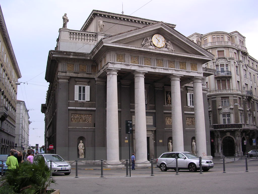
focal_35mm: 38
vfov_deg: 37.7
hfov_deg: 49.0
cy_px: 97
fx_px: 283
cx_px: 129
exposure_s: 1/360
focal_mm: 5.8
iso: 100
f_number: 2.8
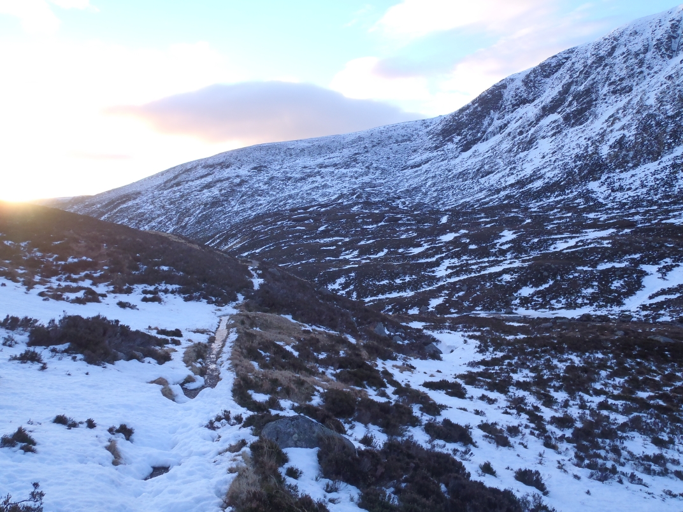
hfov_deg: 63.4
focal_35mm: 28
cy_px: 256
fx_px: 552
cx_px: 342
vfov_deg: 49.7
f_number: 3.5
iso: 80
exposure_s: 1/80
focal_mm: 5
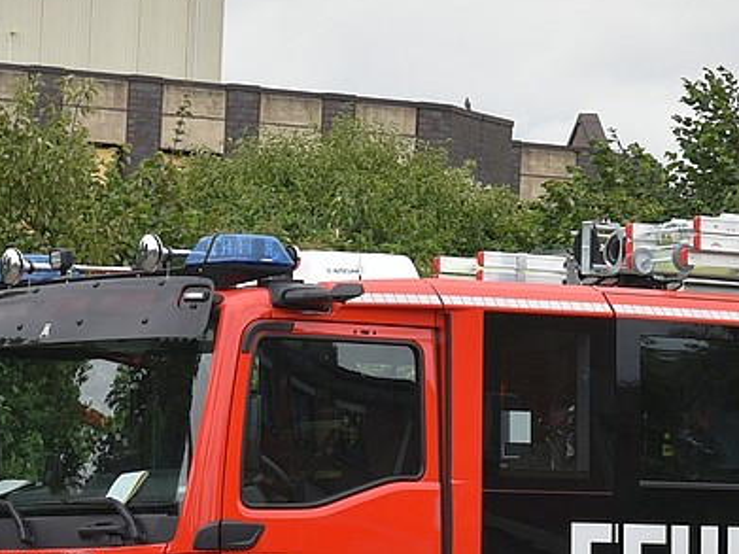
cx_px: 699
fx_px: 4012
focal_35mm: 188
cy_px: 554
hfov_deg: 10.5
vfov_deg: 7.9
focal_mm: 85
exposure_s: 1/250
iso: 200
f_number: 8
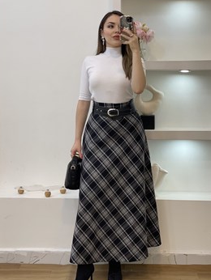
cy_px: 147
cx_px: 106
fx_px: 503
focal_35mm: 62
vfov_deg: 31.2
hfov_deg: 23.7
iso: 64
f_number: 2
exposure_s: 1/100
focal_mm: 6
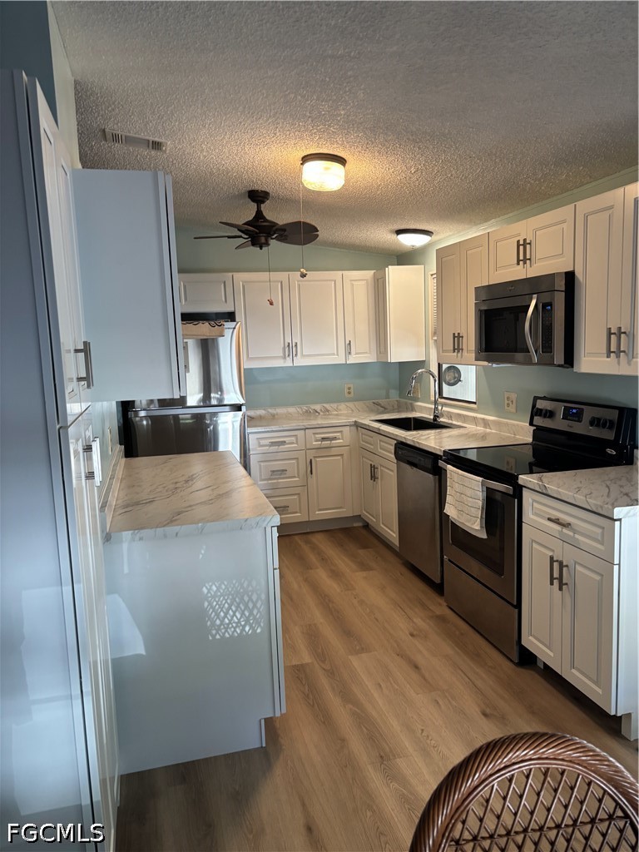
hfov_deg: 53.1
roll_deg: +1.2
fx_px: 640
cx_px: 320
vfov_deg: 67.3
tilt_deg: -8.9
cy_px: 426
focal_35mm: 26
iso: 100
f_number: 1.6
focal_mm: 5.96
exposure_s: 1/60
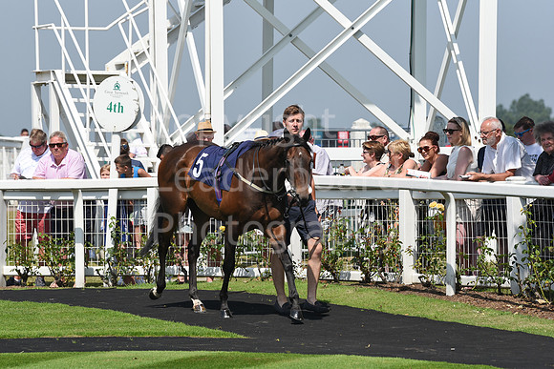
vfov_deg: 6.9
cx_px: 277
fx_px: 3078
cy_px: 184
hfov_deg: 10.3
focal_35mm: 200
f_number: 6.3
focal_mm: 200
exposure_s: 1/2500
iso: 400
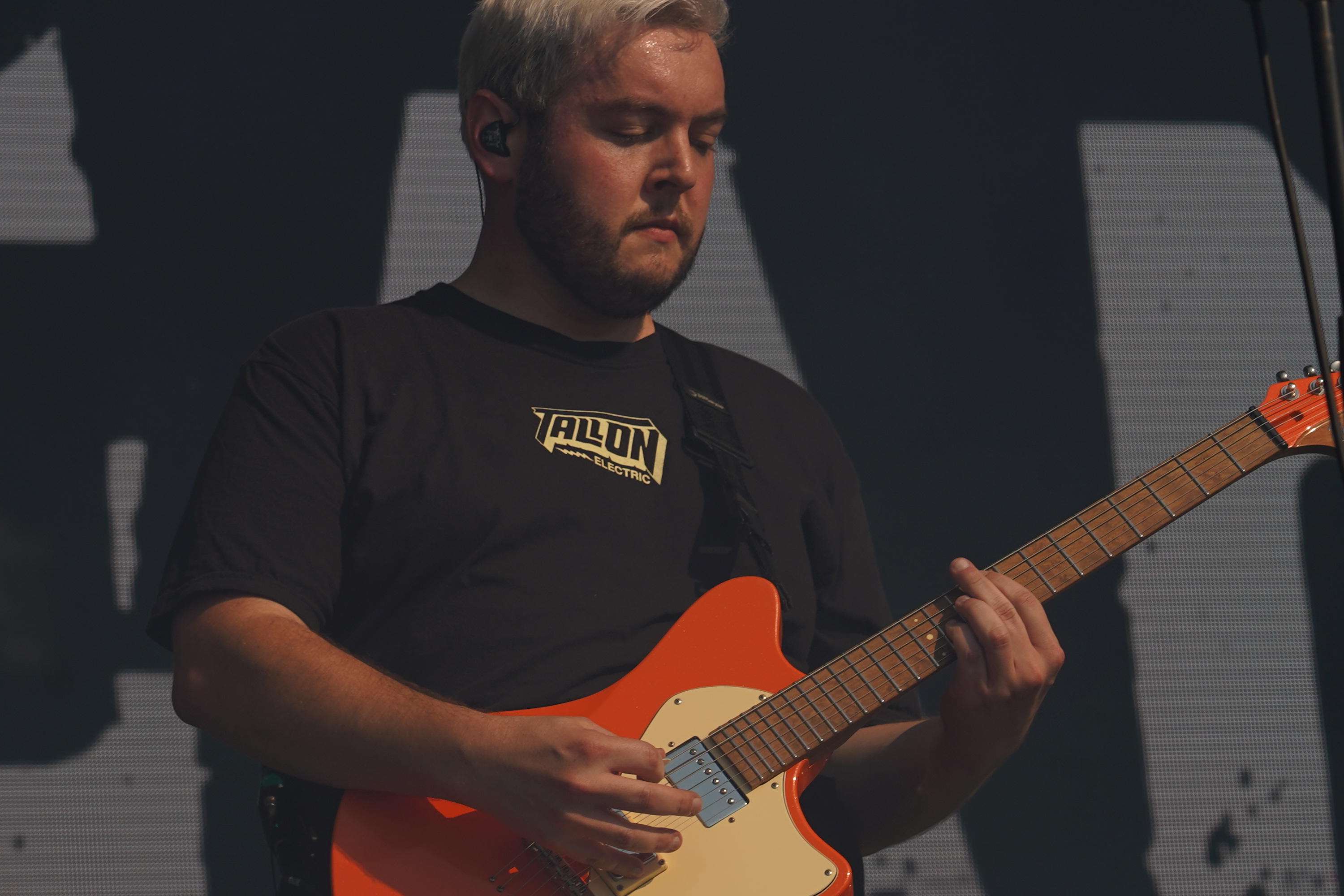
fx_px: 7839
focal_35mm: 210
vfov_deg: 6.5
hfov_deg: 9.8
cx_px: 652
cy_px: 308
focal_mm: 105
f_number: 8
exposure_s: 1/800
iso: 100
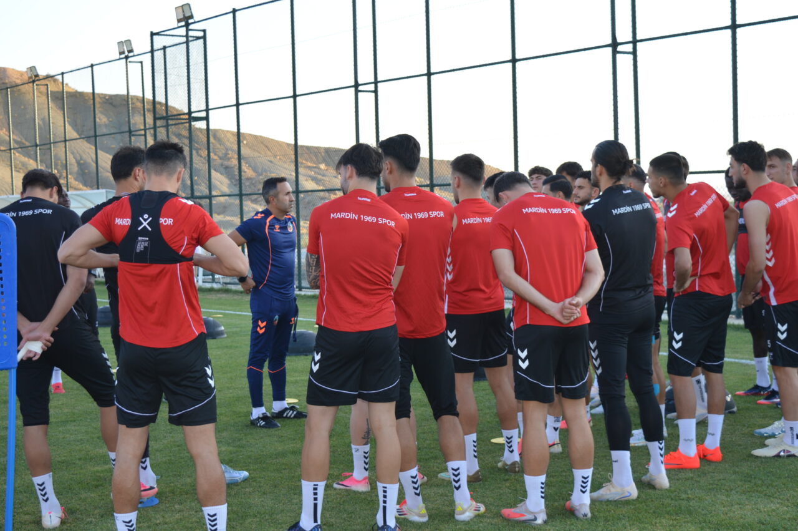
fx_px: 1262
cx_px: 399
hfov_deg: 35.1
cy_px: 266
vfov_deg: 23.7
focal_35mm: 57
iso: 140
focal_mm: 38
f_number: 4.8
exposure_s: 1/125
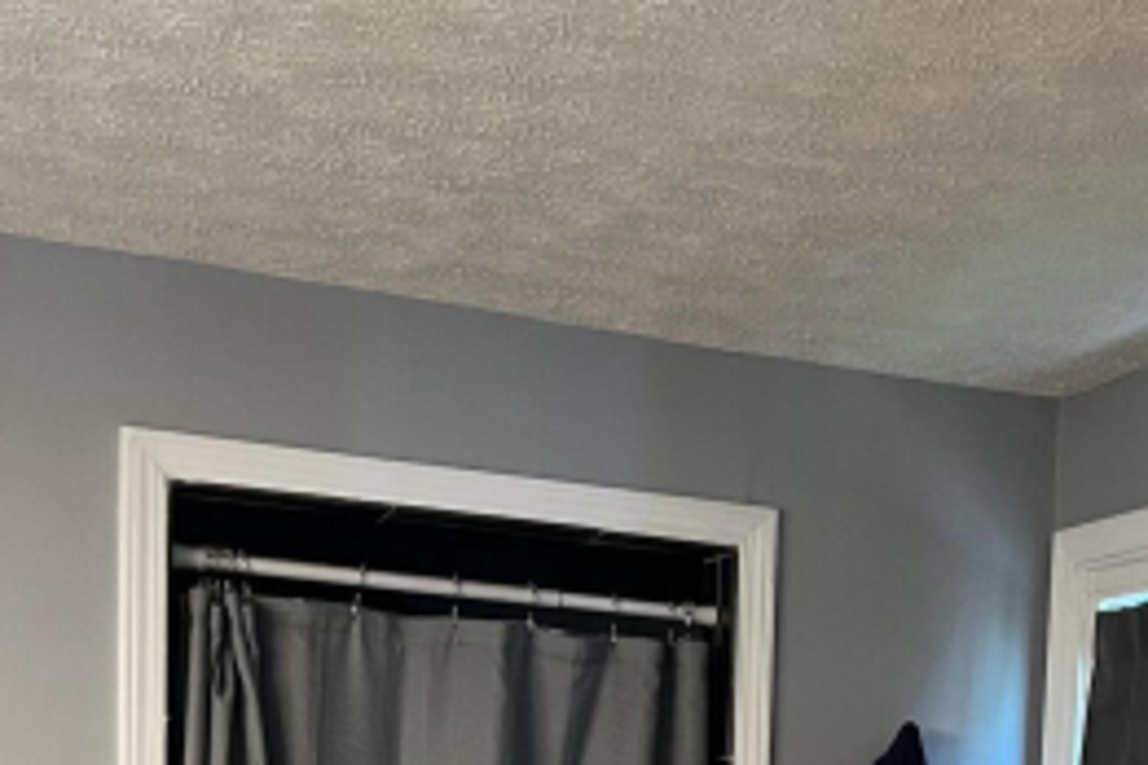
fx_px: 2200
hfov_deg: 28.6
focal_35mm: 69
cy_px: 1163
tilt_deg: -7.2
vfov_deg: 17.6
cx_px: 924
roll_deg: -1.5
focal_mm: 5.1
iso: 200
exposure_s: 1/60
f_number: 1.6
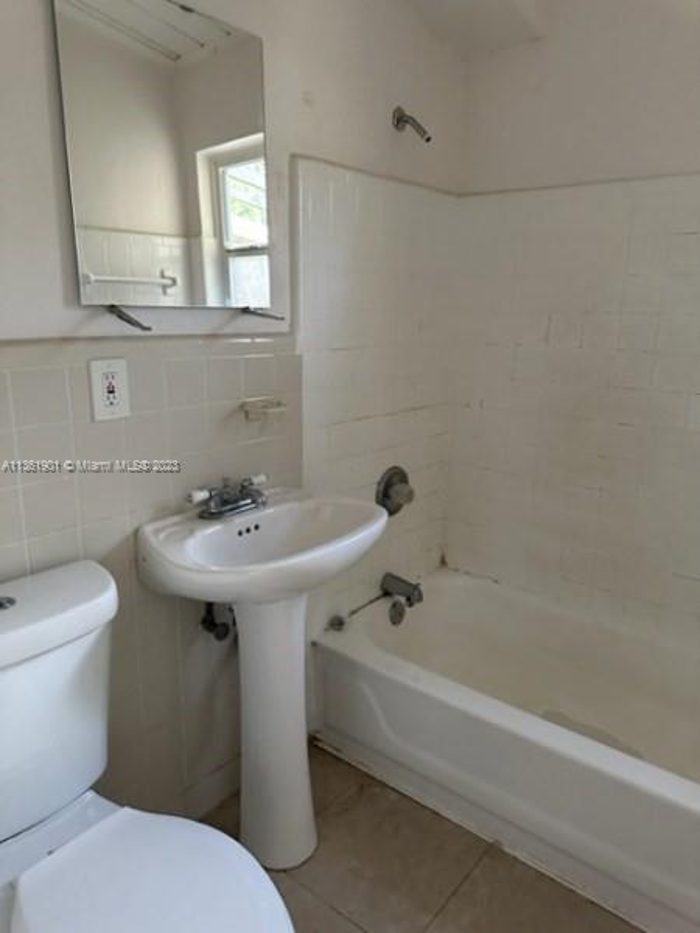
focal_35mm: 24
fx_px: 647
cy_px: 466
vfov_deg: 71.6
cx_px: 350
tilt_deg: -14.0
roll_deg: -0.9
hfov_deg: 56.8
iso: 400
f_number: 1.78
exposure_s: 1/60
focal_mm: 6.86
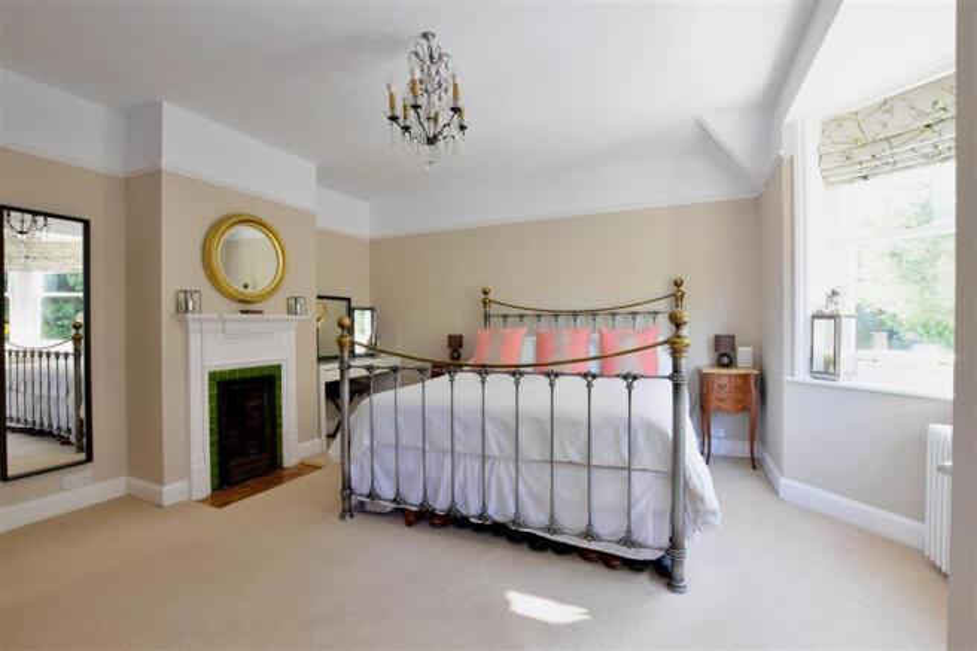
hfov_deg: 100.4
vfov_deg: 77.3
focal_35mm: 15
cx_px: 488
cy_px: 326
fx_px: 407
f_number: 11
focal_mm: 10
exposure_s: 1/8
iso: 400
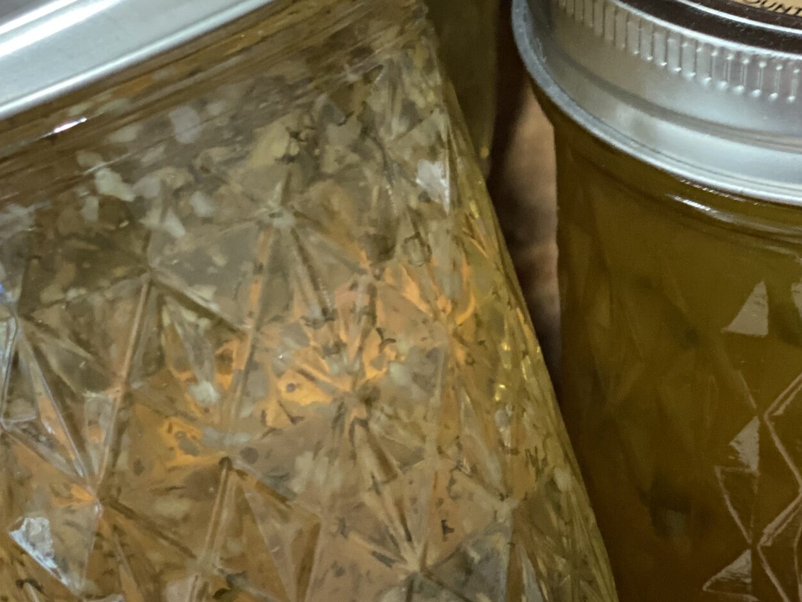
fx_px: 2456
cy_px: 435
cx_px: 302
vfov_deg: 13.9
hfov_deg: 18.5
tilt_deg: -35.8
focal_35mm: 106
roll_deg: +3.4
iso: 400
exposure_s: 1/20
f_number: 2
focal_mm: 6
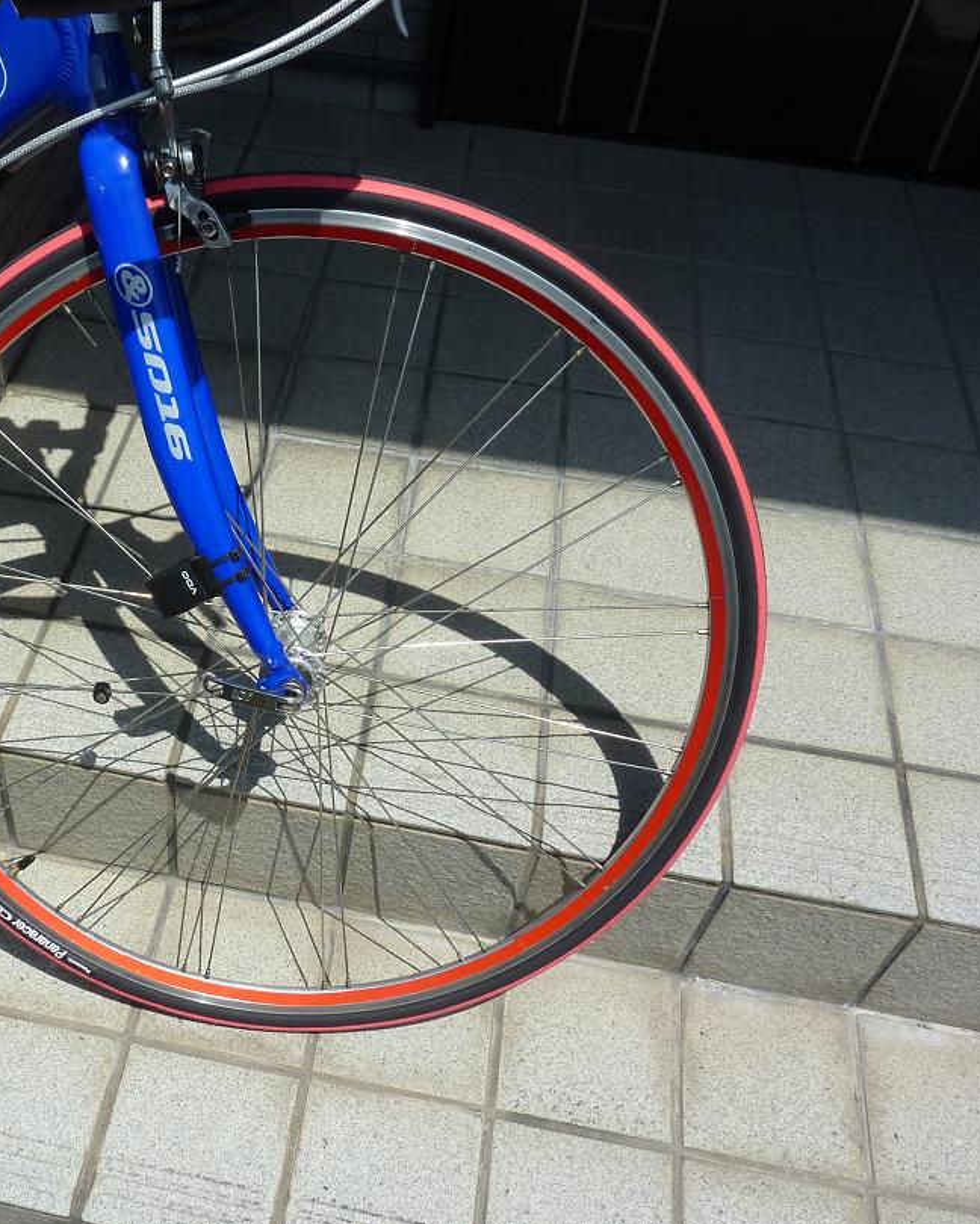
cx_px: 268
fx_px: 1196
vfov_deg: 54.2
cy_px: 608
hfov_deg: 43.4
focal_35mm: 33
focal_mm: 4.1
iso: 80
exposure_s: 1/500
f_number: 5
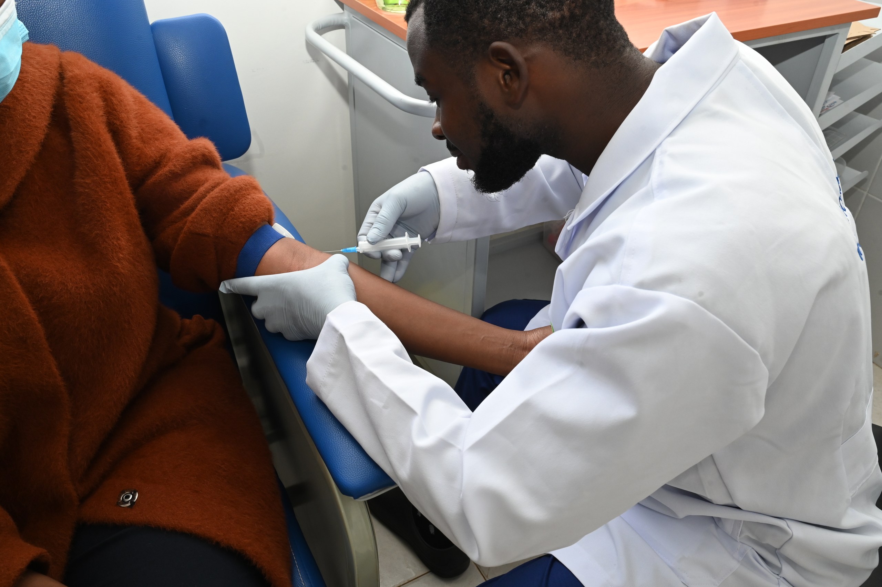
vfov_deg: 44.2
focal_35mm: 30
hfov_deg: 62.8
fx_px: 722
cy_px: 294
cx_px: 441
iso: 1250
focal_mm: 29.5
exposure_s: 1/200
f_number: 11
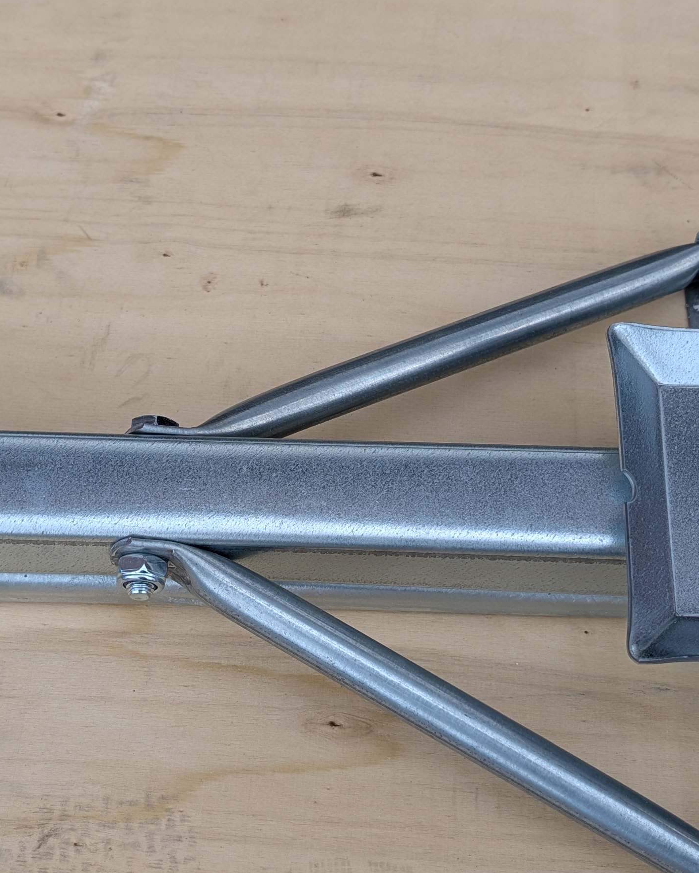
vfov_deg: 34.7
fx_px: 1396
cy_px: 492
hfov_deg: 28.1
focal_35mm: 54
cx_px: 293
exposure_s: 1/584
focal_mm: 6.9
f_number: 1.68
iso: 20
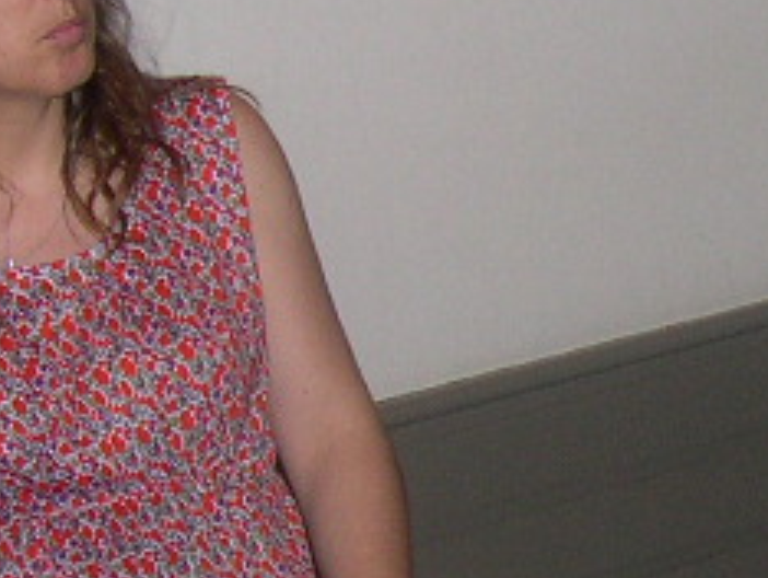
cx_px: 919
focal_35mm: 166
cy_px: 683
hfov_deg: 11.7
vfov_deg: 8.9
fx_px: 3687
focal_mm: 8
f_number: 2.8
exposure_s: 1/60
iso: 177
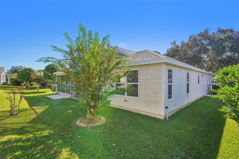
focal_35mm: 17
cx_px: 120
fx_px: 113
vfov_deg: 70.4
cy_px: 80
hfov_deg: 93.3
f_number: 18
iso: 125
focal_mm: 17
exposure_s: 1/30
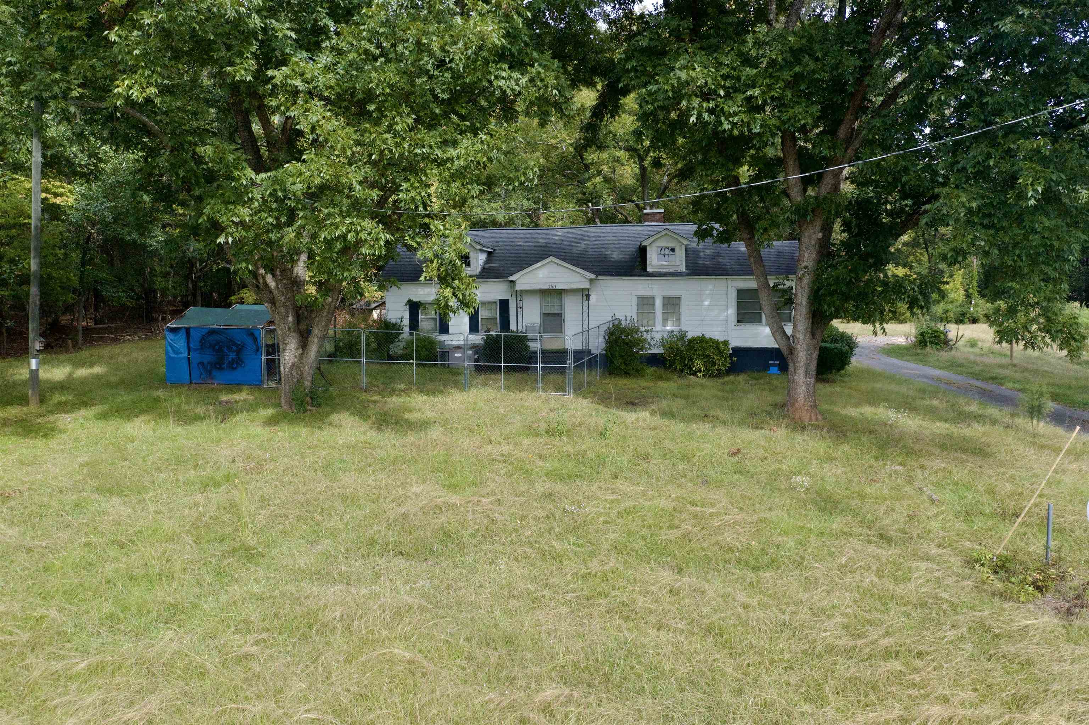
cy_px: 362
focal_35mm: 28
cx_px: 544
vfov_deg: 46.4
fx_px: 847
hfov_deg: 65.5
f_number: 4.5
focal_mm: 10.26
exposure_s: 1/160
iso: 200
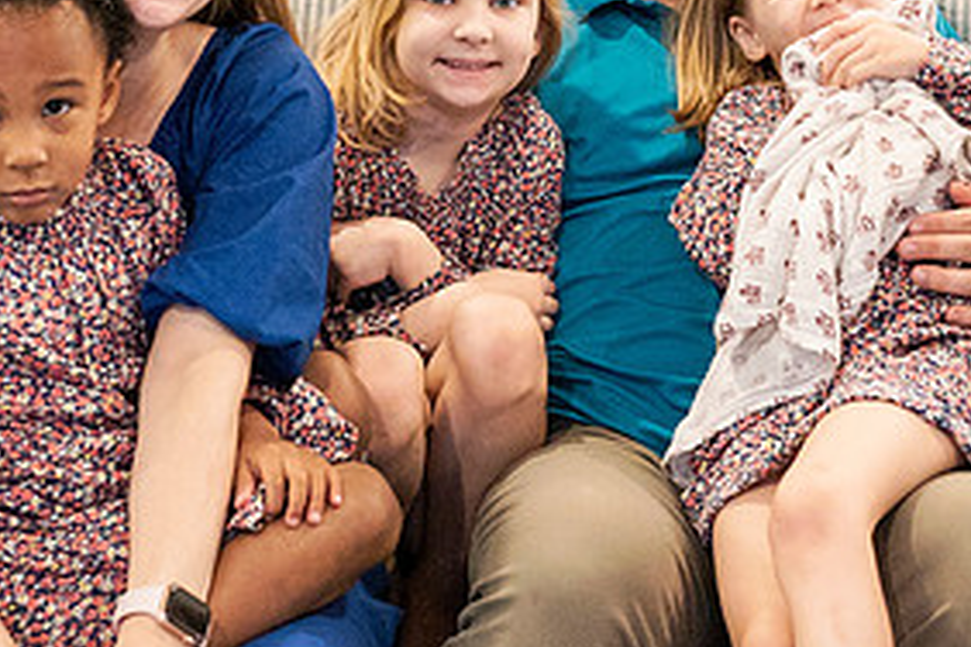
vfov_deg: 15.6
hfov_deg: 23.4
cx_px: 493
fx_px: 2346
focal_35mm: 87
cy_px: 145
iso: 1250
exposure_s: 1/200
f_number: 2.8
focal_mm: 35
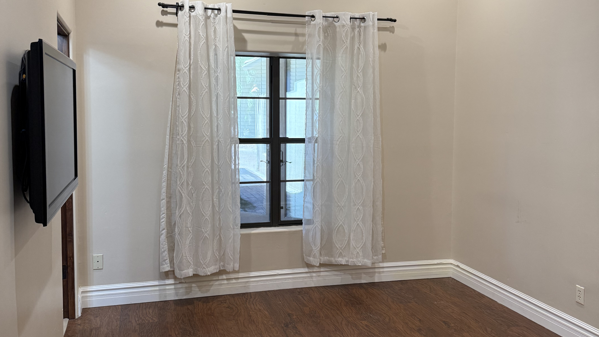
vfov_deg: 33.7
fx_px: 556
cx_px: 299
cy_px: 142
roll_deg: -1.2
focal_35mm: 35
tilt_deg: -3.1
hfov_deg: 56.6
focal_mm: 6.76
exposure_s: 1/91
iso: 200
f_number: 1.78
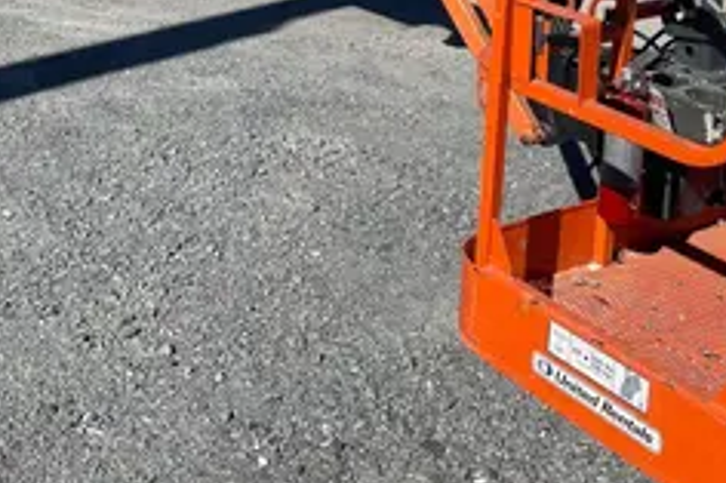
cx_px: 218
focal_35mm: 63
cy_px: -20
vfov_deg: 20.7
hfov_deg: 31.6
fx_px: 1270
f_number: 1.6
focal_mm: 4.2
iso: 32
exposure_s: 1/5556
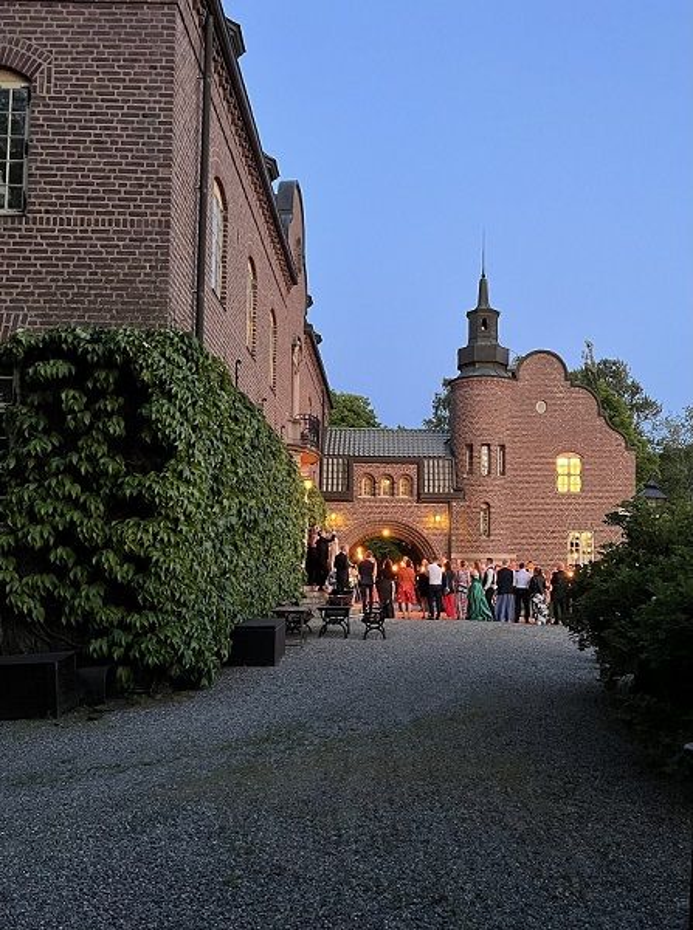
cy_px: 465
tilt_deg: +3.4
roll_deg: -0.7
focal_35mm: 26
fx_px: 697
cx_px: 346
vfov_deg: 67.4
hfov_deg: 52.9
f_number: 1.5
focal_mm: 5.7
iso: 640
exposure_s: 1/39
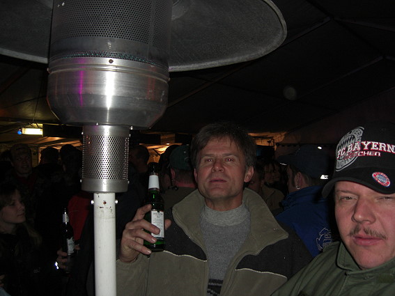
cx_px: 198
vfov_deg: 37.7
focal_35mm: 38
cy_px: 148
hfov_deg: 49.0
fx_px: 434
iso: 200
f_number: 2.8
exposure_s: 1/60
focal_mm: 7.9
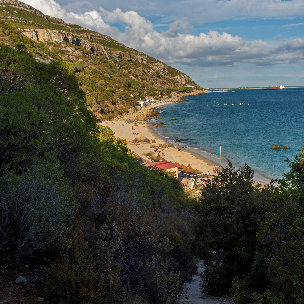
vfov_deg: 42.8
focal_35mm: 39
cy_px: 150
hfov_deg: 42.0
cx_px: 212
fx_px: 387
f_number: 5
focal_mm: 20
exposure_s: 1/500
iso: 100
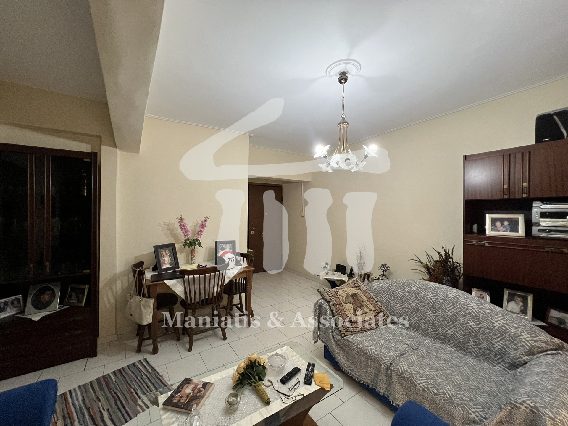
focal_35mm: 13
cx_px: 284
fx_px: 213
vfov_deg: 89.9
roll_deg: -0.4
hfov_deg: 106.2
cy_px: 213
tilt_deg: +0.4
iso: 320
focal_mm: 1.57
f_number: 1.8
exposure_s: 1/50
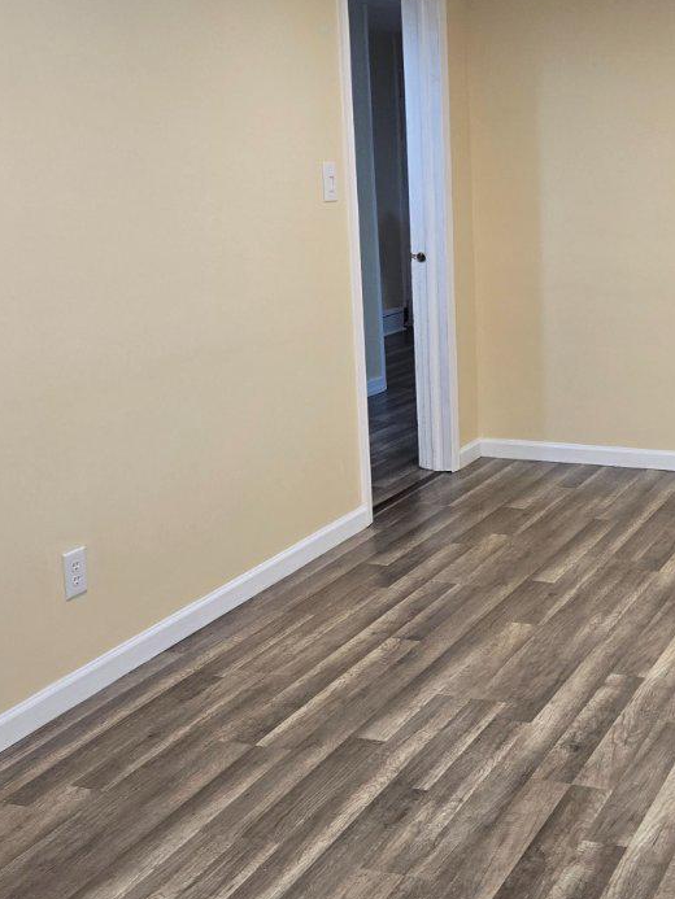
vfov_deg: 37.5
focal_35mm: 51
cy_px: 449
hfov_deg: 27.1
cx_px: 658
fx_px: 1326
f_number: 1.8
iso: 200
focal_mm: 5.4
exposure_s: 1/120
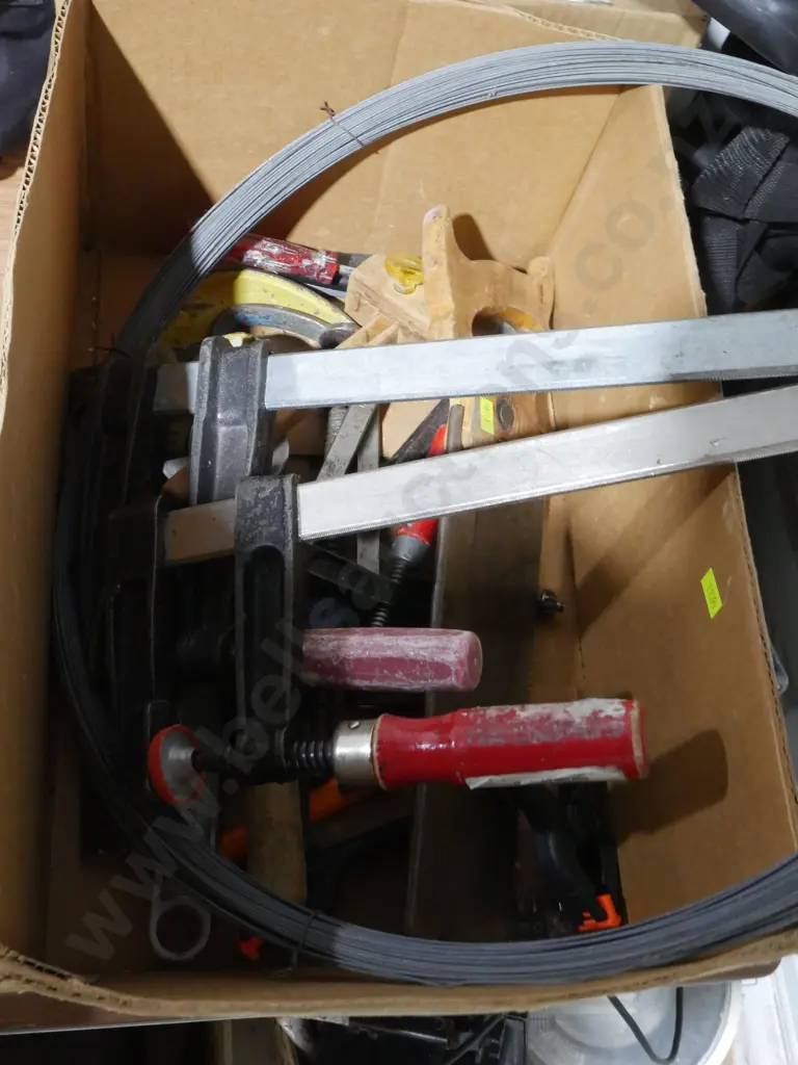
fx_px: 1107
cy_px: 532
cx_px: 399
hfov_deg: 39.7
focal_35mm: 36
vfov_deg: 51.4
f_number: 10
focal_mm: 18
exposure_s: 1/20
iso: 3200
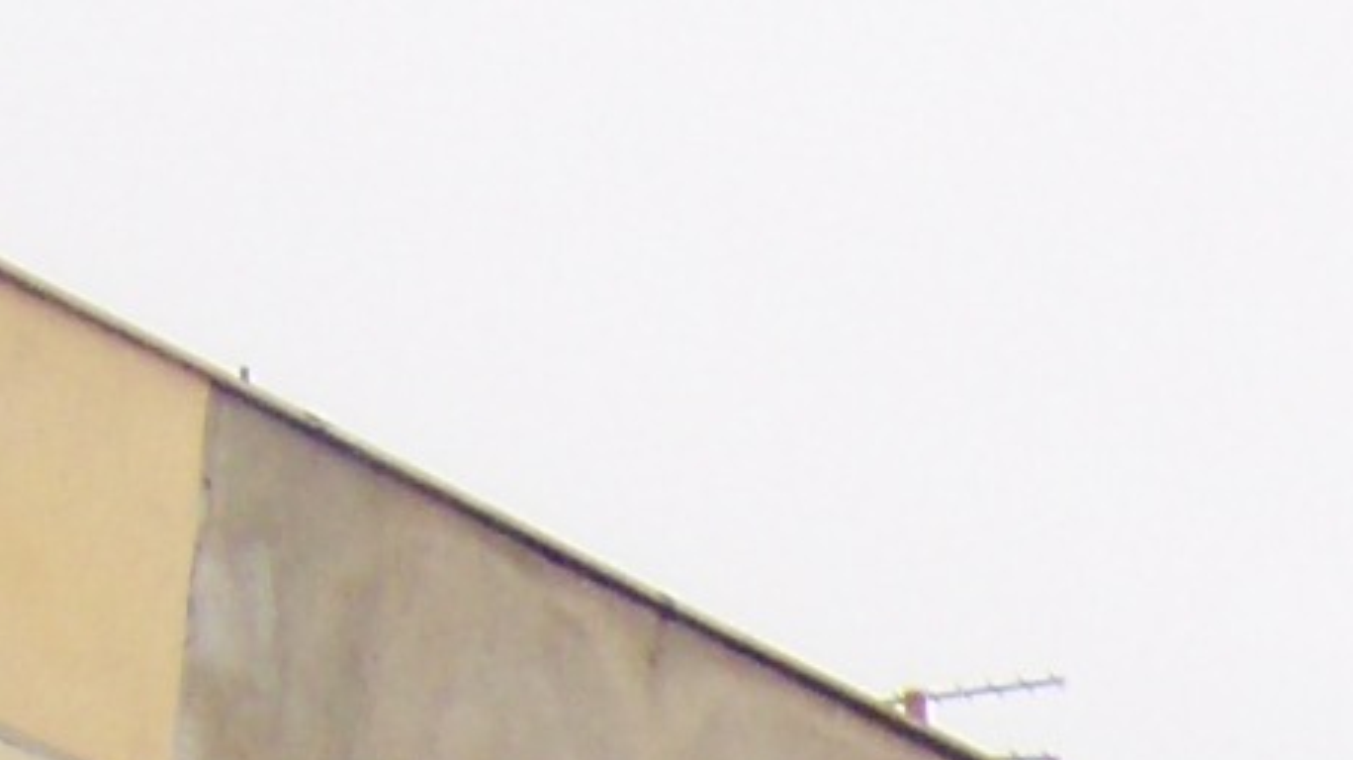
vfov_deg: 4.0
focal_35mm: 276
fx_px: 9897
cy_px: 3343
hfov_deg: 7.4
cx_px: 2988
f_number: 2.8
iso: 100
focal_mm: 7.5
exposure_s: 1/282
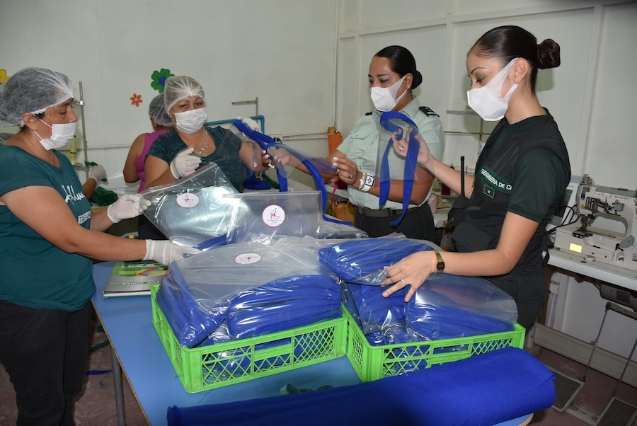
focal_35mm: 27
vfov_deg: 48.0
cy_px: 213
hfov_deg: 67.3
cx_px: 318
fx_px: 478
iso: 400
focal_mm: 18
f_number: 3.5
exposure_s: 1/60
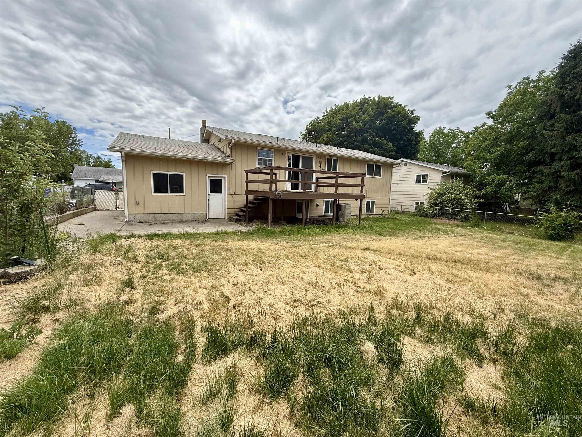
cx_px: 291
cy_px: 218
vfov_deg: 85.7
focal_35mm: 14
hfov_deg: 102.1
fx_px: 235
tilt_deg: -5.1
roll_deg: -2.2
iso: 64
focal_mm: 2.22
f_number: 2.2
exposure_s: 1/2320
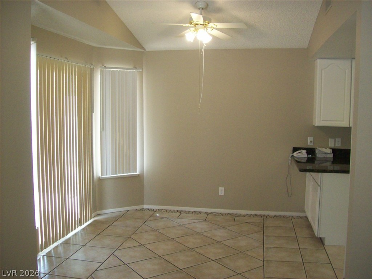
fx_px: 387
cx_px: 186
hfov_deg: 51.4
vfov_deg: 39.7
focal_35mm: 36
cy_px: 140
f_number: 2.7
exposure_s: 1/77.7
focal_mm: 6
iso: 200
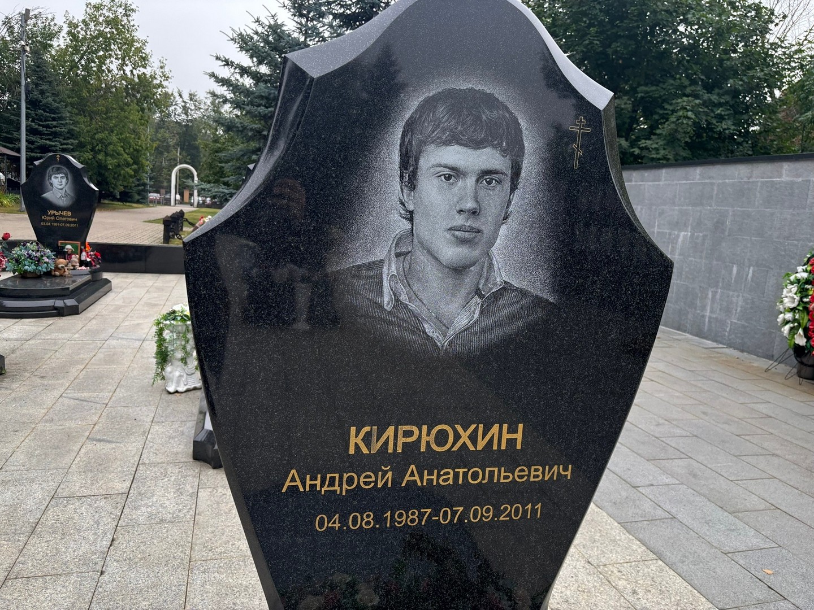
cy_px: 305
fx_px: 611
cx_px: 407
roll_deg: +2.8
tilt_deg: -11.1
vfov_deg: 53.1
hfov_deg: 67.3
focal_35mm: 26
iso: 50
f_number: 1.6
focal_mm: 5.96
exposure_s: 1/654
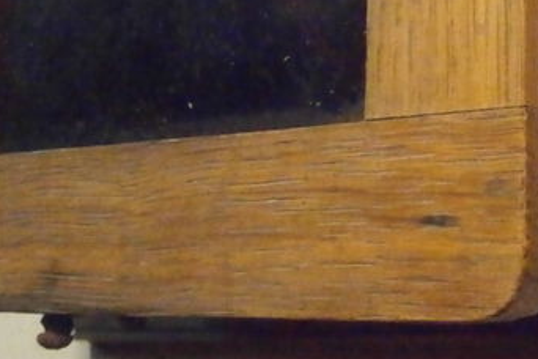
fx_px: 1181
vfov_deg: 17.0
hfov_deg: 24.4
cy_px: 19
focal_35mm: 79
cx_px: 555
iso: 1600
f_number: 2.8
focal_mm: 4.7
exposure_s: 1/160
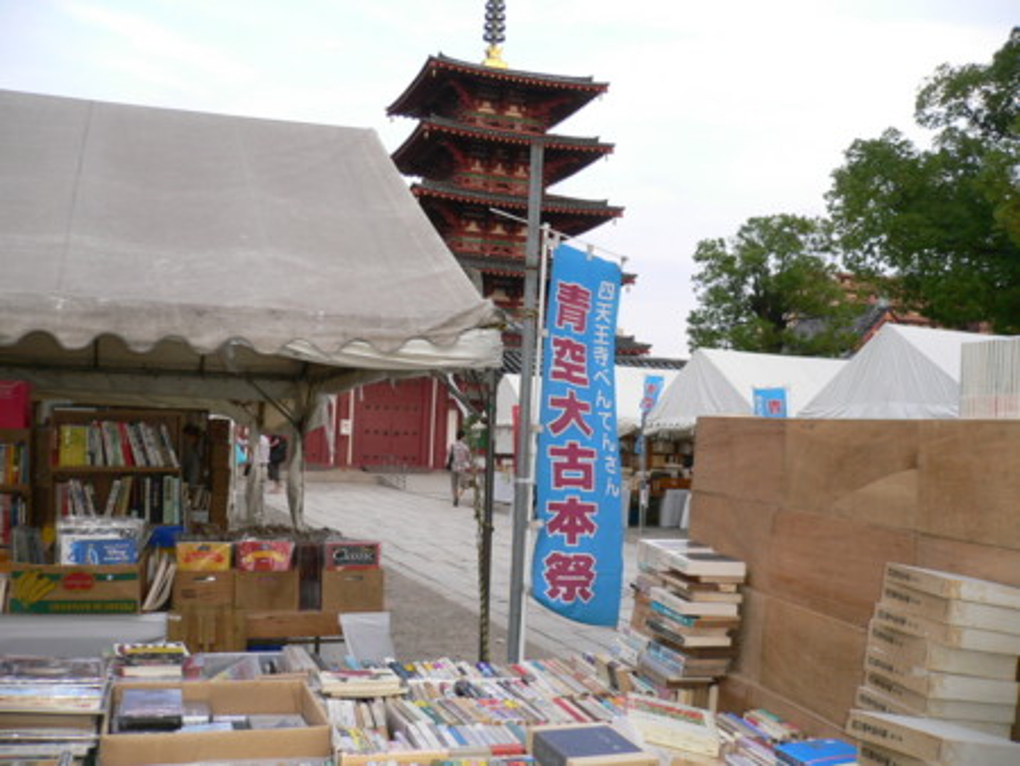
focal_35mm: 35
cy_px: 383
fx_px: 1032
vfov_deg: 40.7
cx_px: 510
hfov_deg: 52.6
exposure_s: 1/100
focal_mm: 5.8
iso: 100
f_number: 2.8
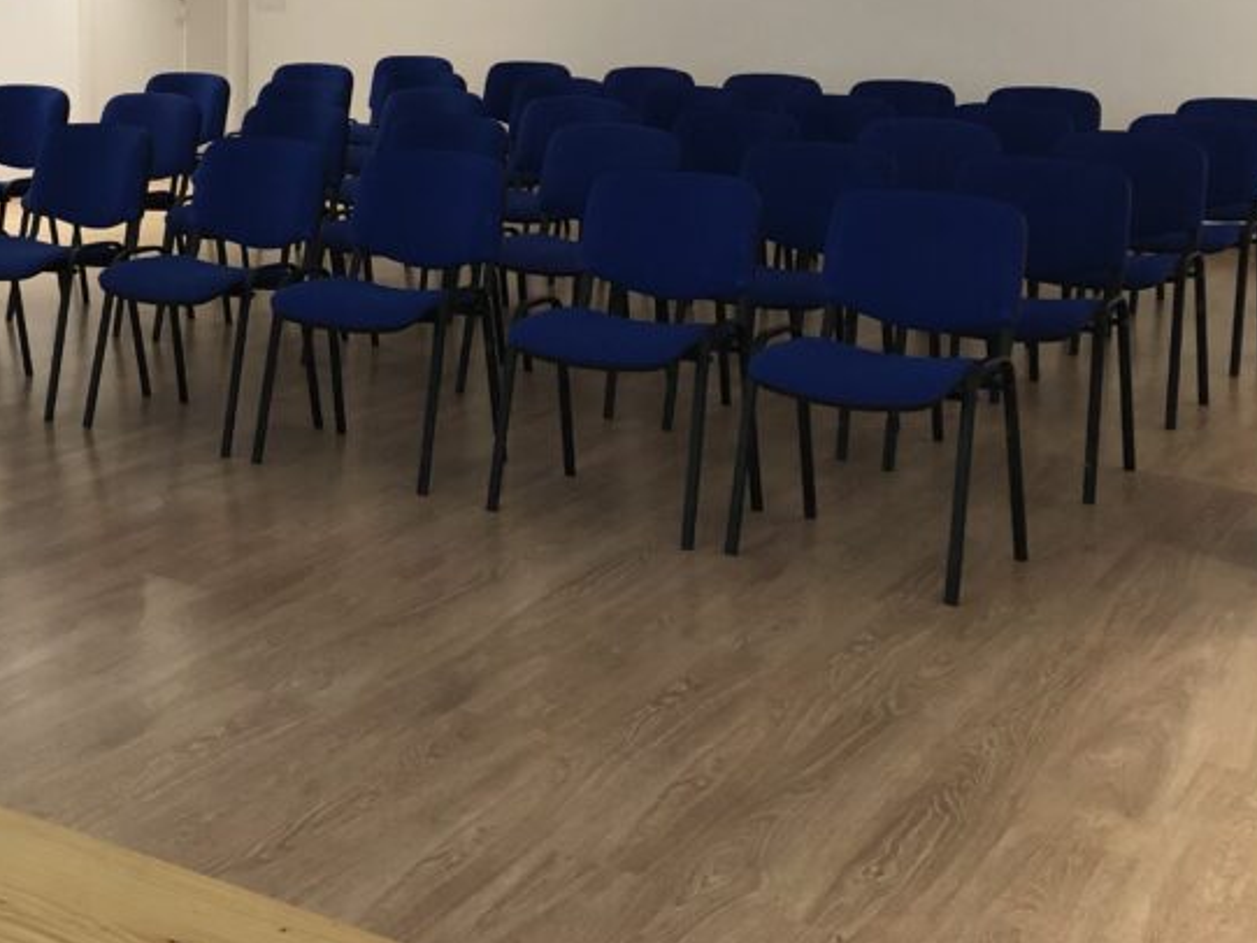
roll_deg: +1.0
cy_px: 95
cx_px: 397
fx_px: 1925
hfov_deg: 35.7
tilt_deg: -4.7
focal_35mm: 53
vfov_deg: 26.6
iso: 64
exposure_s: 1/15
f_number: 1.8
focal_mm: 3.99
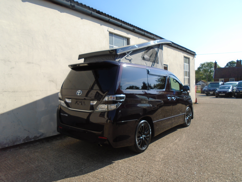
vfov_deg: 53.1
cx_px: 121
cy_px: 91
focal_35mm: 26
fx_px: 182
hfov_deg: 67.3
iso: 100
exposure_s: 1/800
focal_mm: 4.6
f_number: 3.2
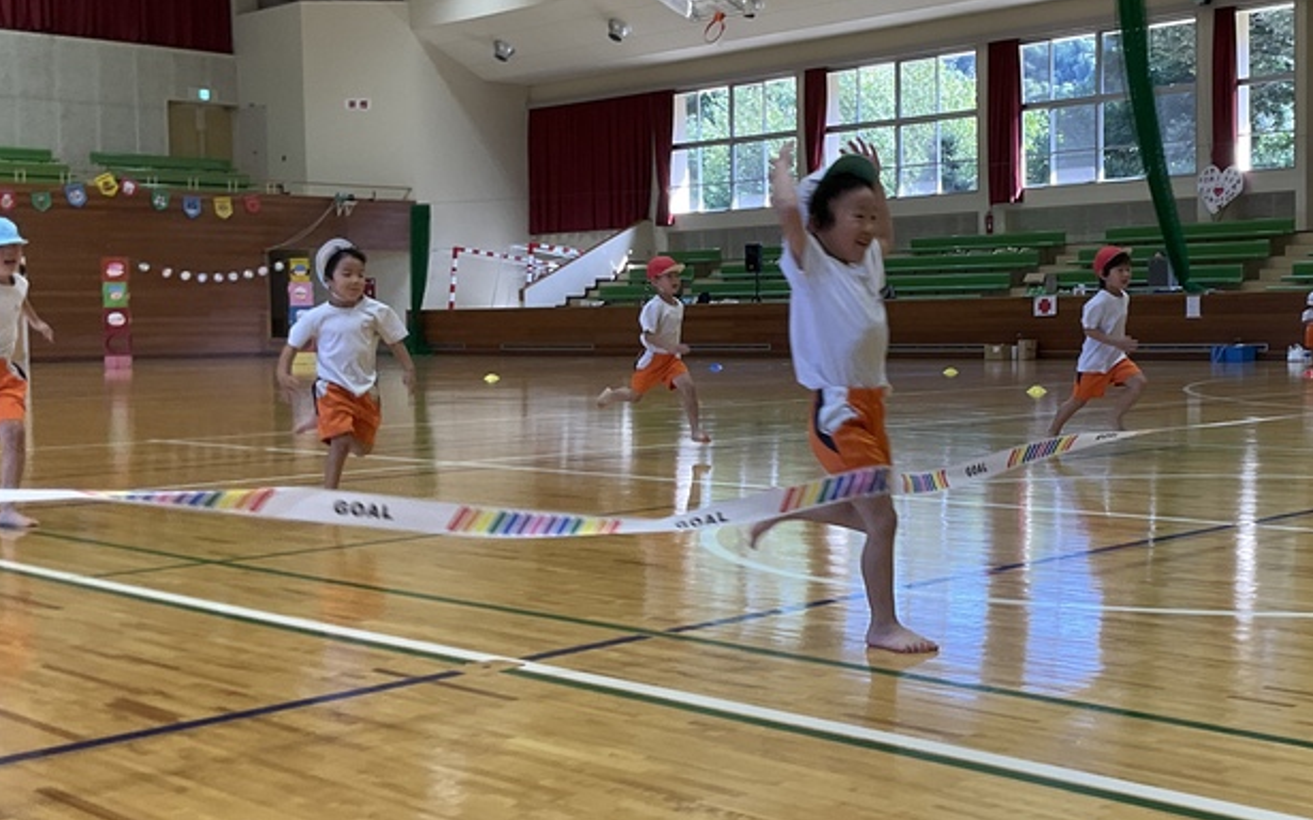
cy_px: 391
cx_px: 856
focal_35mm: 50
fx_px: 1789
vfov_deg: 25.8
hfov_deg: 39.9
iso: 40
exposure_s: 1/122
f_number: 1.8
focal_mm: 3
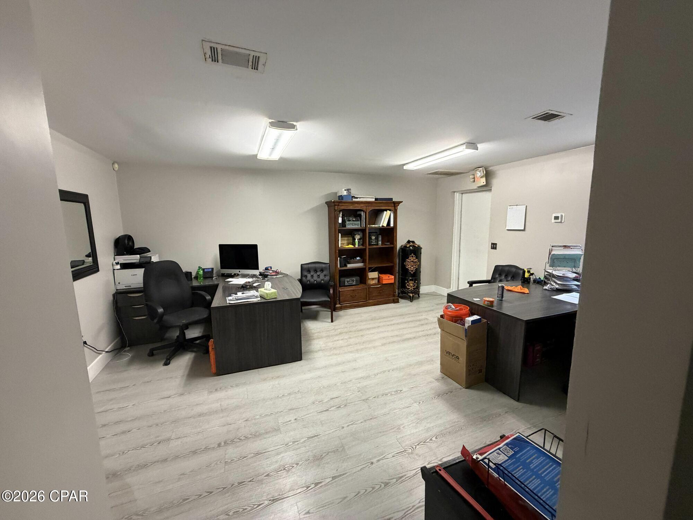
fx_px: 280
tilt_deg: -8.2
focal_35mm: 14
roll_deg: +0.7
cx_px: 346
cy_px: 260
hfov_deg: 102.1
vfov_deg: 85.7
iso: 400
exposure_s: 1/60
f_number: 2.2
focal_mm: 2.22
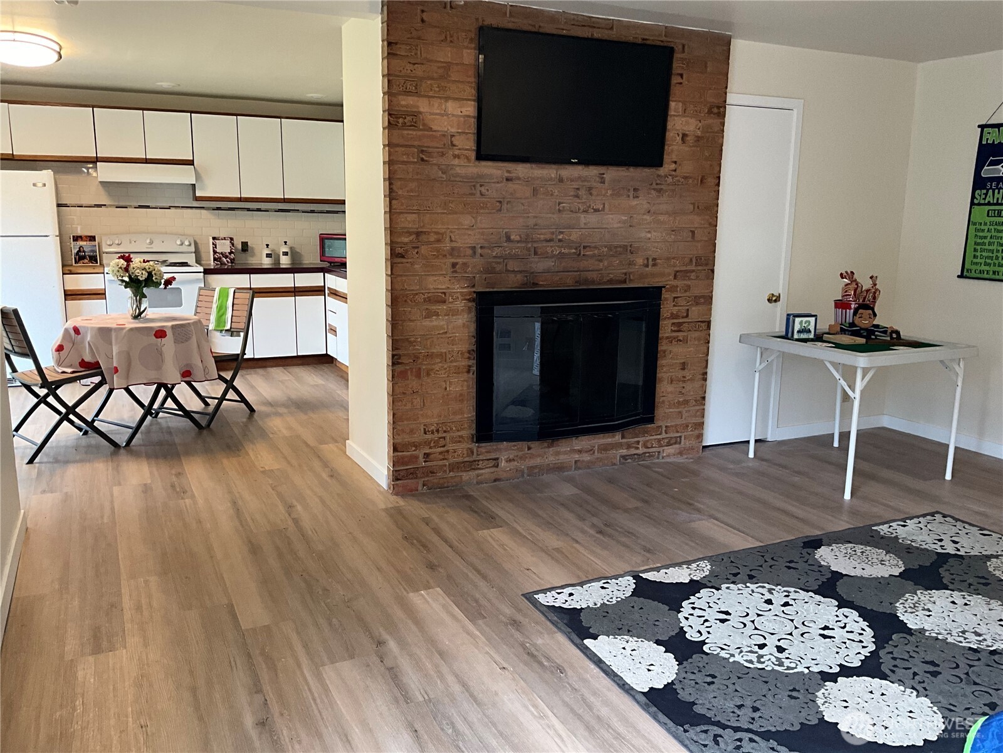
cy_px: 376
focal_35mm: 29
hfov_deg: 61.7
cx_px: 502
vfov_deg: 48.2
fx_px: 840
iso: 100
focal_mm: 3
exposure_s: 1/60
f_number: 1.8
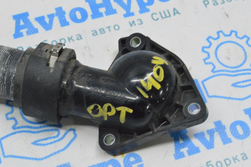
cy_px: 84
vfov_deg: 16.5
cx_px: 126
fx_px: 575
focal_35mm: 82
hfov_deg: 24.6
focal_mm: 55
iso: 6400
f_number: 20
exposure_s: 1/20
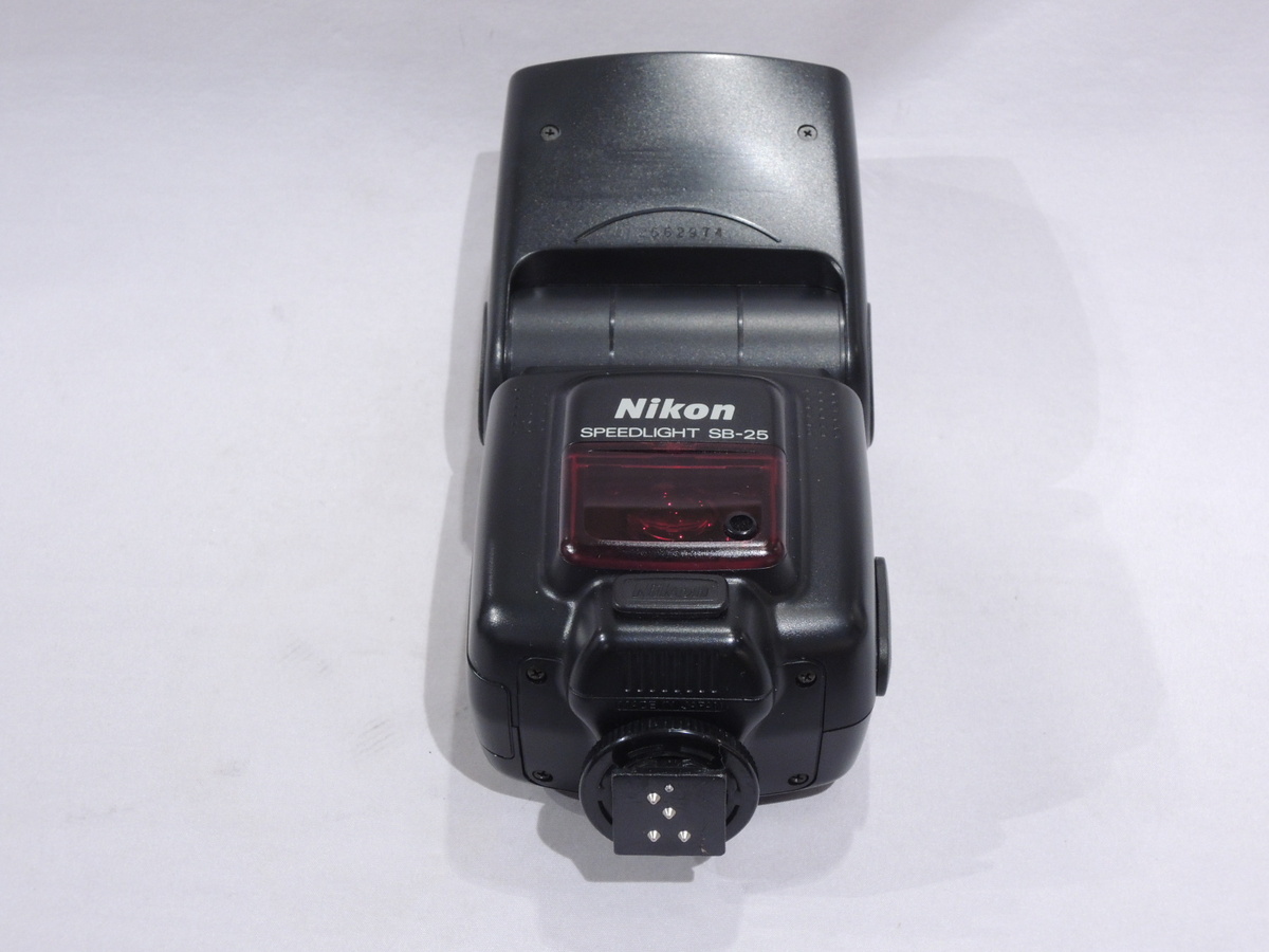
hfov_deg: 34.9
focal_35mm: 55
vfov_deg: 26.6
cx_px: 634
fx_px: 2016
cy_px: 476
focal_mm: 9.9
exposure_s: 1/60
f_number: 5
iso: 400
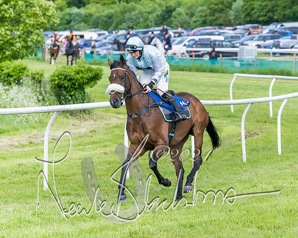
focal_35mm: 200
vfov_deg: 7.7
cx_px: 202
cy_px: 113
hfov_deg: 9.7
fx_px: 1759
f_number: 4
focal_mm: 115
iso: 400
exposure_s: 1/2500
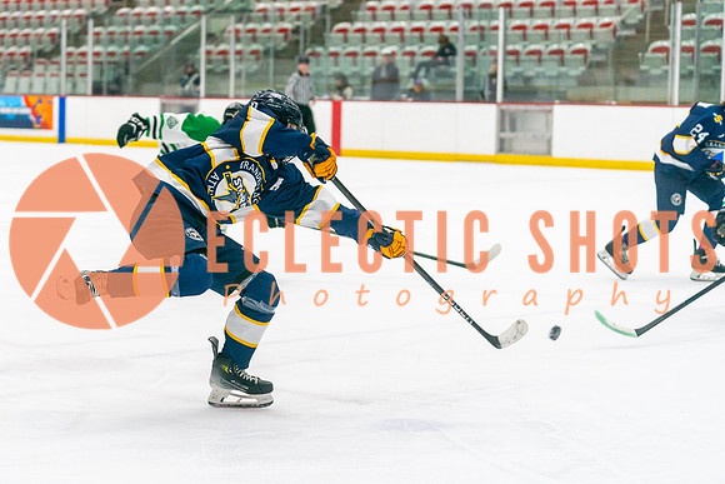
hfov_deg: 21.1
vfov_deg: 14.2
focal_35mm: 96
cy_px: 239
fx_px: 1941
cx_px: 226
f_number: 2.8
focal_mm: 70
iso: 3200
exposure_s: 1/1250
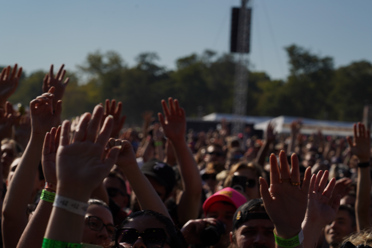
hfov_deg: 18.3
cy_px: 121
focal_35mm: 112
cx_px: 186
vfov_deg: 12.2
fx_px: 1157
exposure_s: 1/1000
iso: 100
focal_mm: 105
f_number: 8
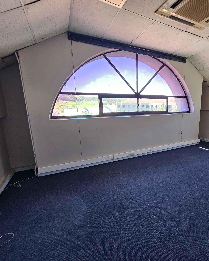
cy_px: 131
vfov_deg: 89.6
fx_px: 131
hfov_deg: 73.7
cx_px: 145
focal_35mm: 17
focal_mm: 2.2
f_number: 2.2
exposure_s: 1/50
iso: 100
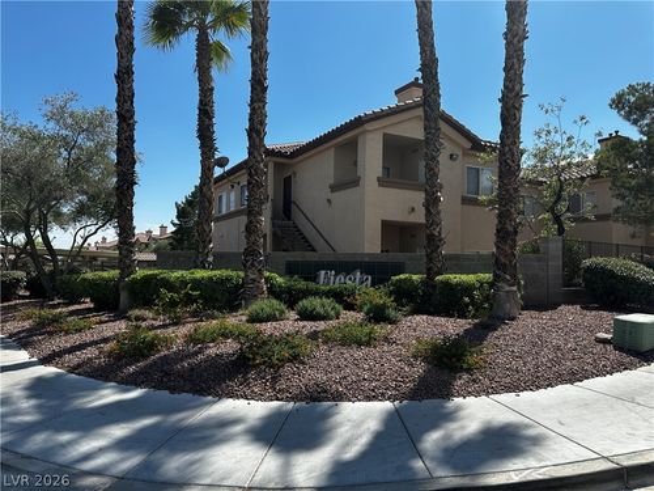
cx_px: 327
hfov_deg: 71.6
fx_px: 453
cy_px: 246
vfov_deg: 56.8
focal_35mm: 24
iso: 80
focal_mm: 6.86
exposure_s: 1/4348
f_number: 1.78
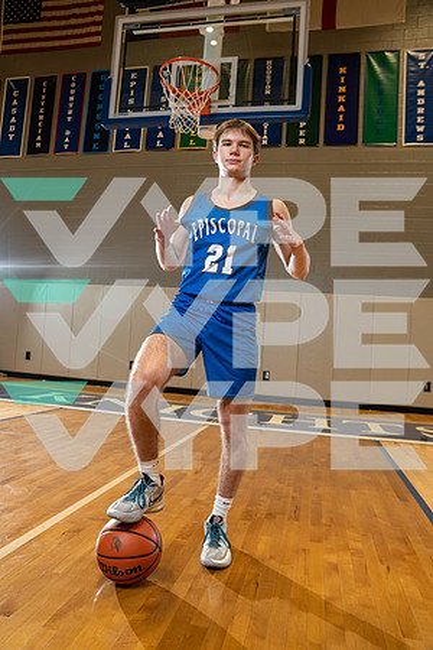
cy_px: 325
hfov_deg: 53.1
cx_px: 216
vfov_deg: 73.7
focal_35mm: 24
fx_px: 433
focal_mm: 24
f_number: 4
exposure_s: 1/125
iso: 400
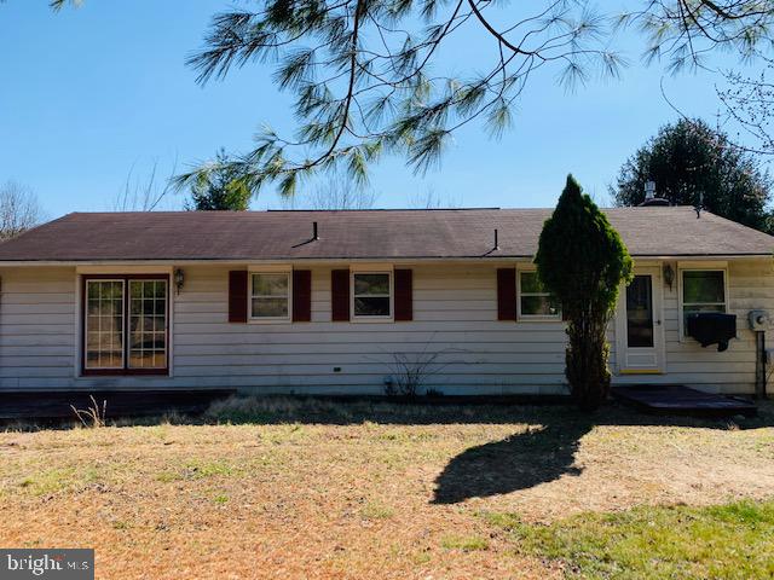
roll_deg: +0.1
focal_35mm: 26
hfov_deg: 67.3
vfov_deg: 53.1
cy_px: 290
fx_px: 581
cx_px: 387
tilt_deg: +1.9
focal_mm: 4.25
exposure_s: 1/1916
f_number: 1.8
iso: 25
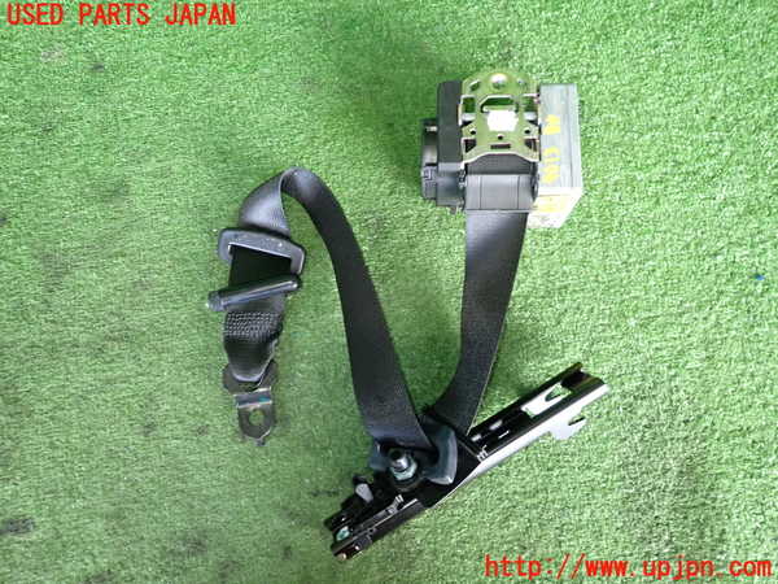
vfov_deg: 54.9
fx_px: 562
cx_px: 389
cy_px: 292
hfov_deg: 69.4
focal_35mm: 25
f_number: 2
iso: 250
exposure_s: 1/30
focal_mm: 4.5
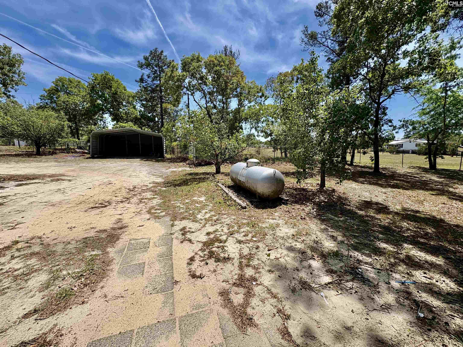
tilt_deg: -8.2
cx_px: 232
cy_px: 174
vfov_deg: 85.7
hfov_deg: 102.1
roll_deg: +1.6
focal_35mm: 14
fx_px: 187
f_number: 2.2
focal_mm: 2.22
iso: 50
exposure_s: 1/1709
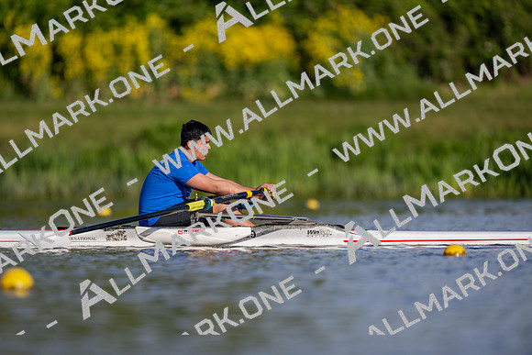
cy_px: 178
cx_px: 266
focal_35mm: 600
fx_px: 8868
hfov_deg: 3.4
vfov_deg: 2.3
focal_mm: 600
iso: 250
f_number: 4
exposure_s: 1/2500
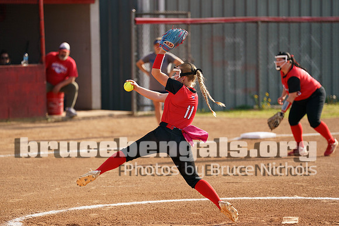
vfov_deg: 5.6
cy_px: 118
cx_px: 166
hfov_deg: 8.3
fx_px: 2332
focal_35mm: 248
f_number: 2.8
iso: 320
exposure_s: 1/3200
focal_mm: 200
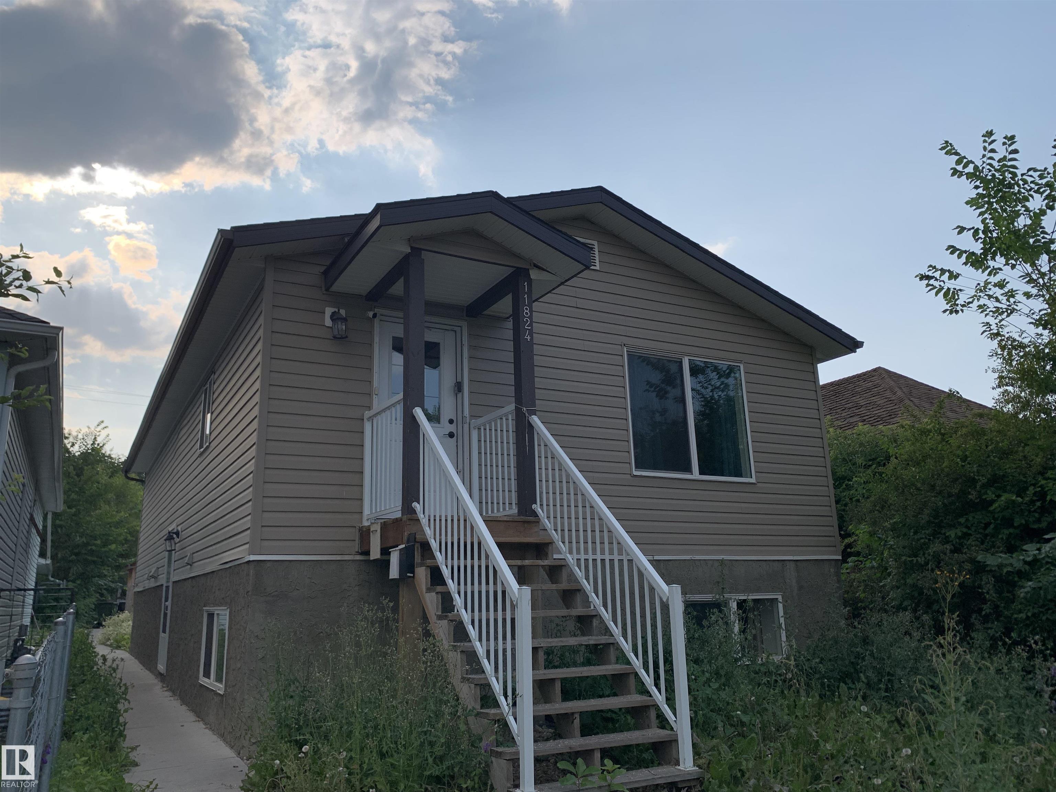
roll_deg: +1.3
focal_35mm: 26
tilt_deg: +14.3
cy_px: 396
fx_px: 793
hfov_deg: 67.3
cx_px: 528
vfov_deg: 53.1
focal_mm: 4.25
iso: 25
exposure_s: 1/3650
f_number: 1.8
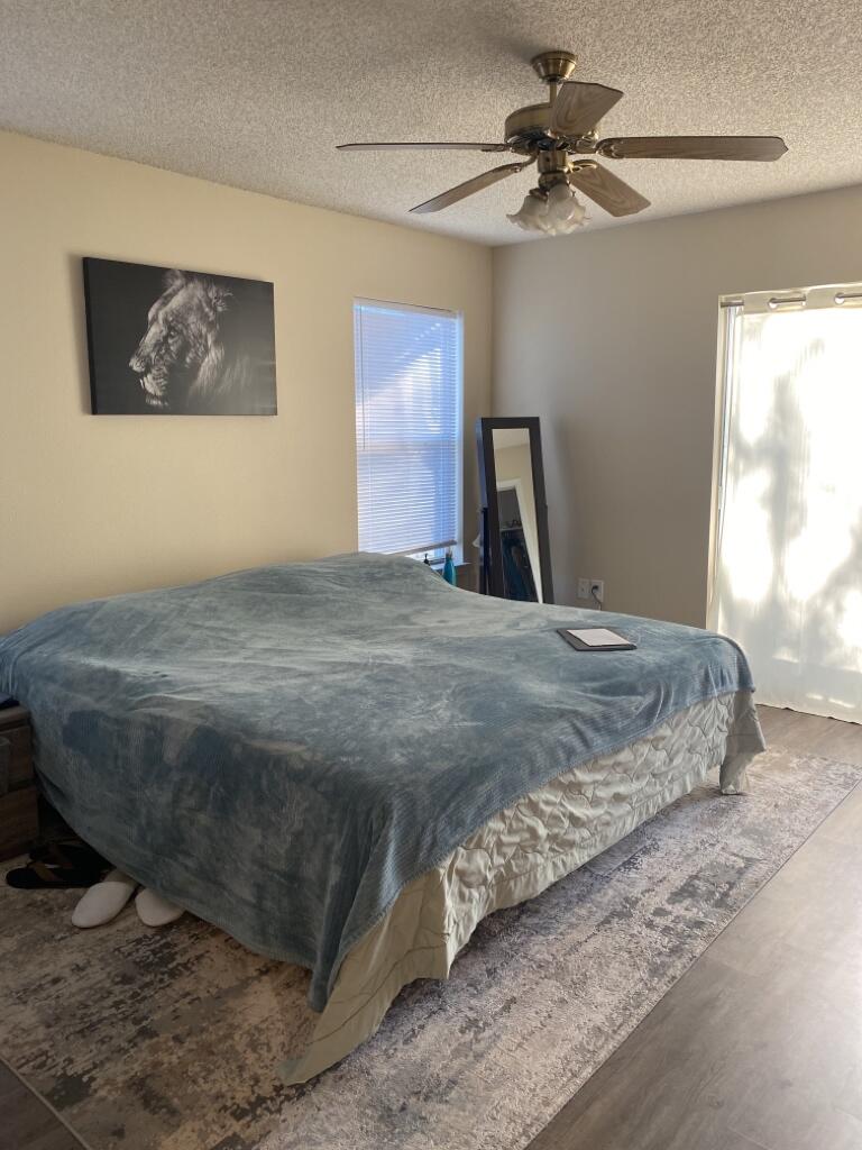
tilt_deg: -9.0
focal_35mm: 26
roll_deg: +0.4
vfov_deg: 67.3
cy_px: 575
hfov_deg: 53.1
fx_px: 863
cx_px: 431
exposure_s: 1/121
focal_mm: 4.25
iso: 100
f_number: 1.8
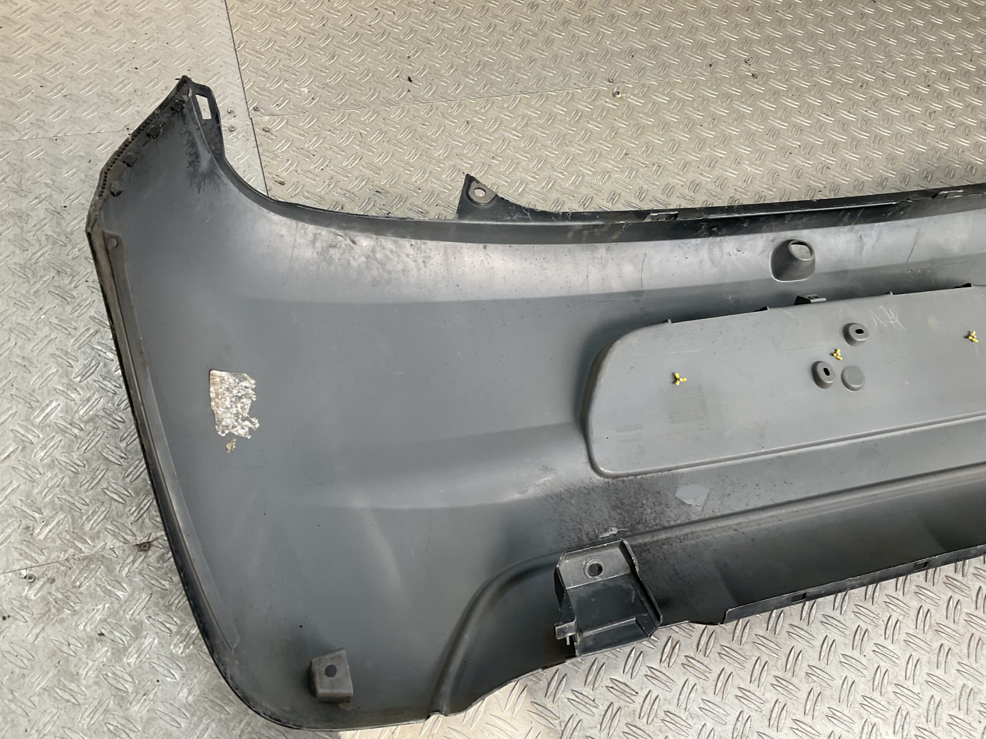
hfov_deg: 61.7
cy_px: 370
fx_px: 826
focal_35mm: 29
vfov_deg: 48.2
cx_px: 493
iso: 20
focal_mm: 3
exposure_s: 1/120
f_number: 1.8
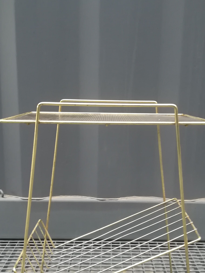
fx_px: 347
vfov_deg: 42.6
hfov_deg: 32.9
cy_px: 170
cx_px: 112
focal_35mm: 44
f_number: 2.2
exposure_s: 1/33.3
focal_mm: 3.83
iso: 320
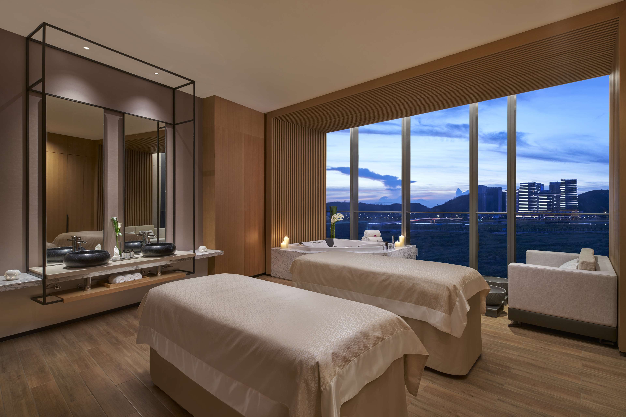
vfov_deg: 70.4
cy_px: 208
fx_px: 296
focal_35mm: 17
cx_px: 313
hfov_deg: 93.3
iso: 200
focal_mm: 17
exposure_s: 2.5
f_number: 13
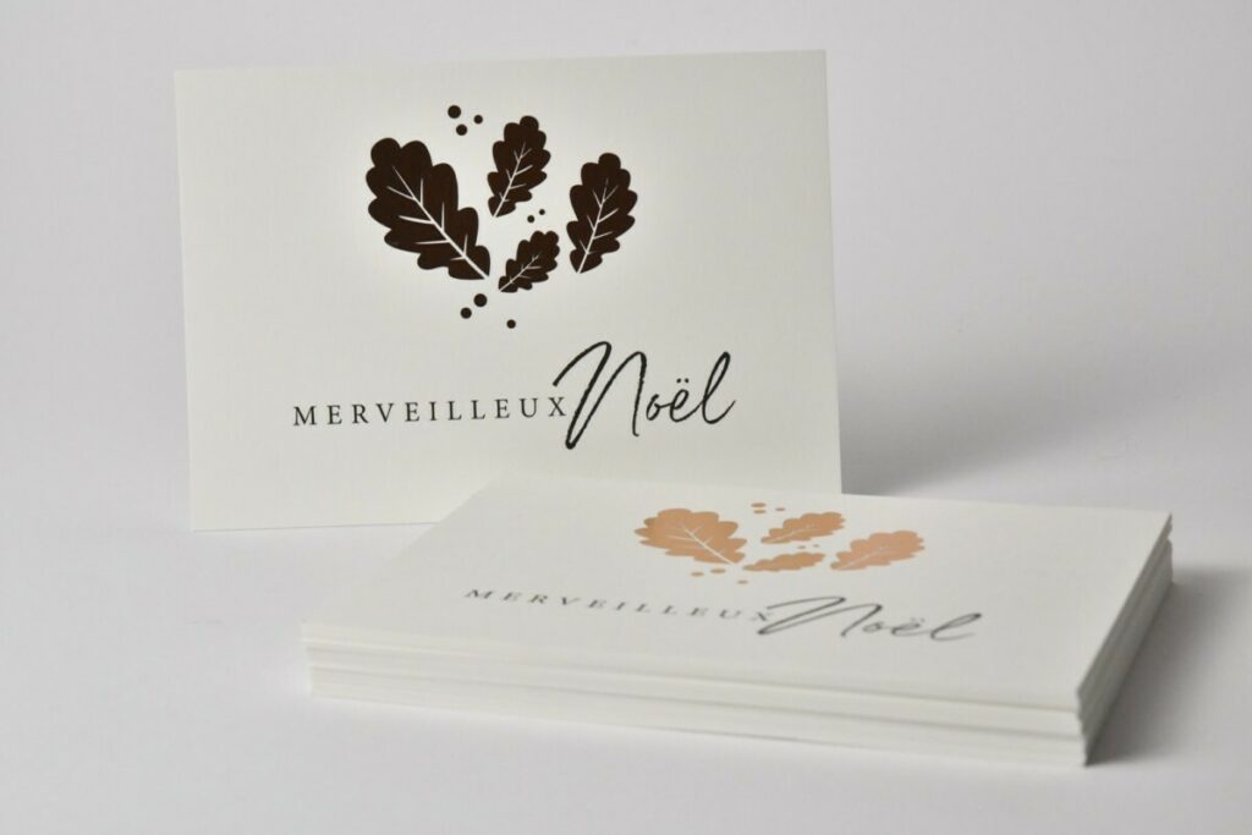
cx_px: 626
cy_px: 418
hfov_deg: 21.9
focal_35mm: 93
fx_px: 3235
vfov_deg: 14.7
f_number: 11
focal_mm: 62
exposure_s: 1/200
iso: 2500
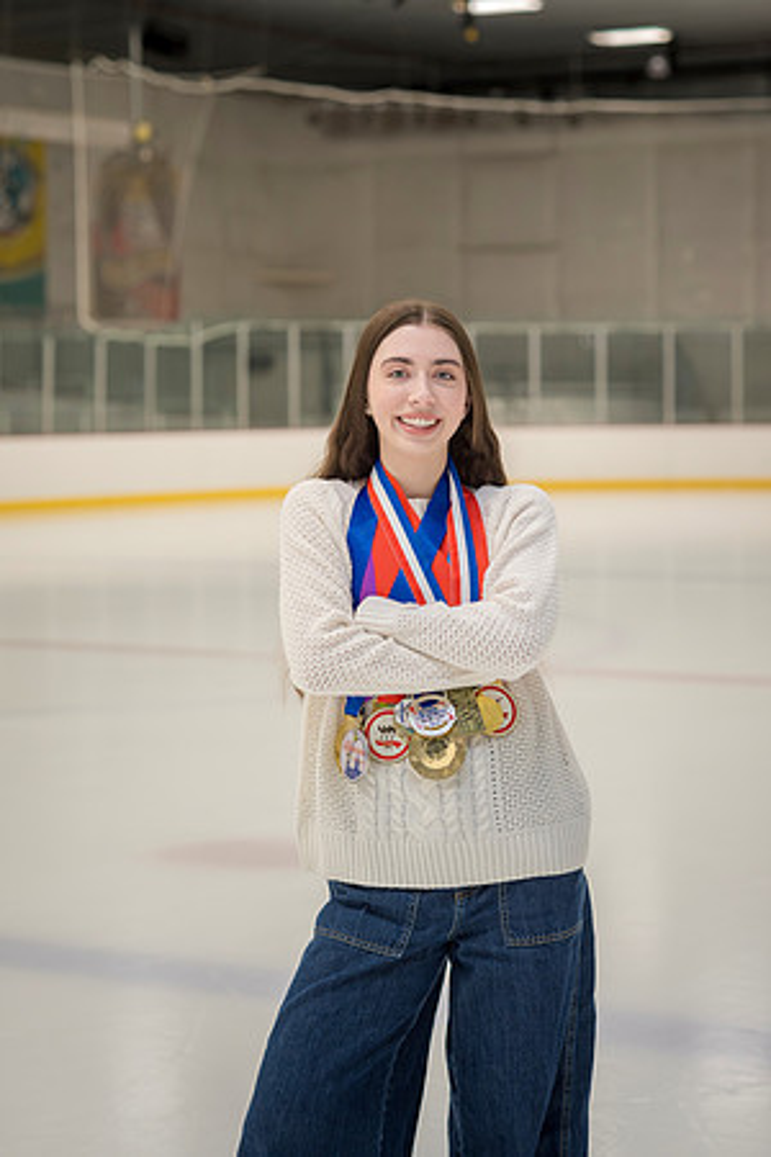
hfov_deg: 16.1
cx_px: 386
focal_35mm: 85
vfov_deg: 23.9
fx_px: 2730
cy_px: 578
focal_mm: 85
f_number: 4
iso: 1000
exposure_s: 1/320
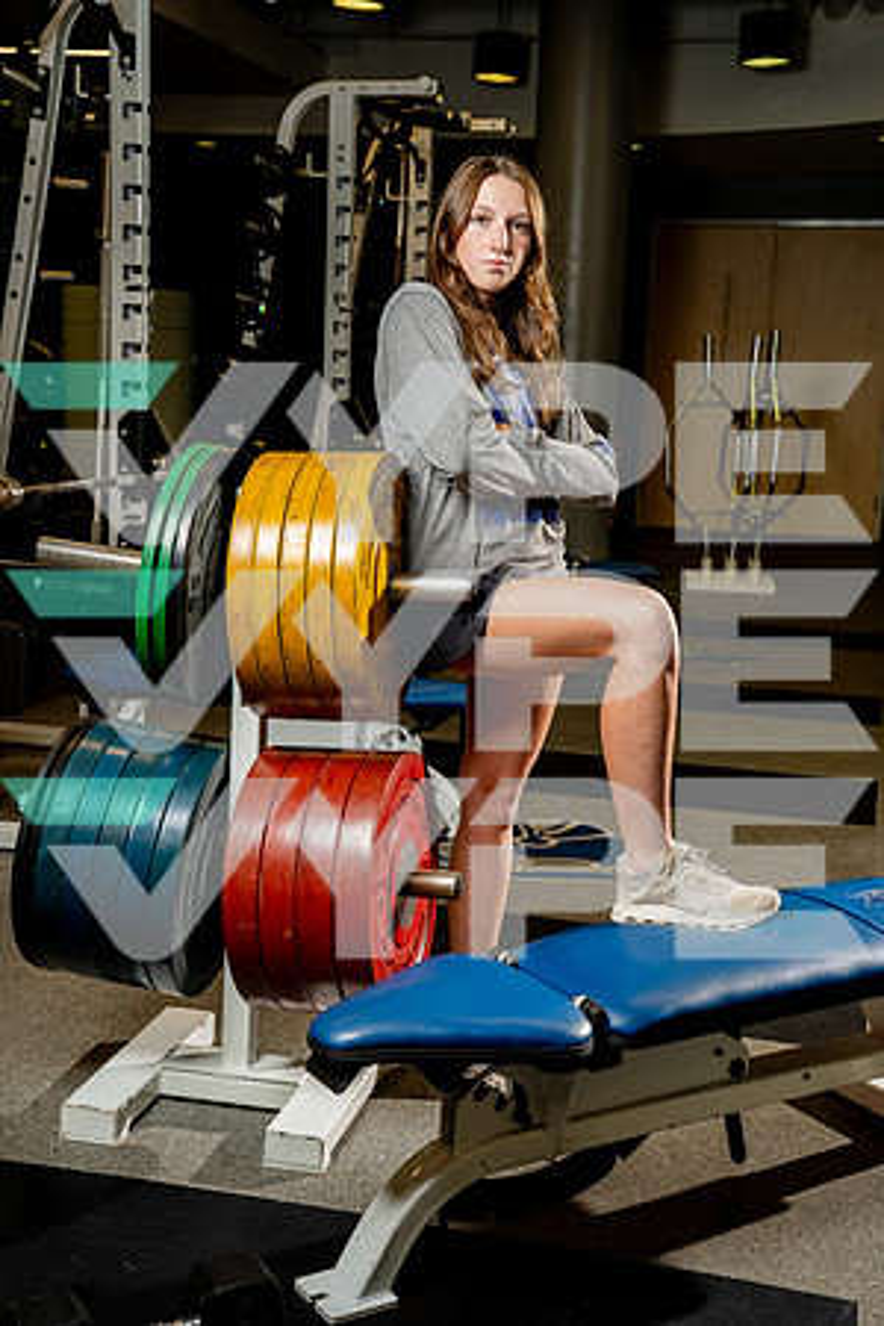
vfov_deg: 41.9
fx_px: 1731
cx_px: 442
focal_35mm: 47
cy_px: 663
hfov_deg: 28.6
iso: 320
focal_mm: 47
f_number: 5.6
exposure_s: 1/250
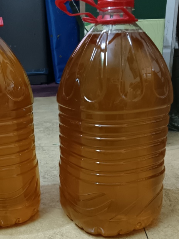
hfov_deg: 33.1
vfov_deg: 43.0
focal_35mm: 43
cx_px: 50
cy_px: 166
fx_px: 296
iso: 2959
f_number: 1.8
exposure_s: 1/25
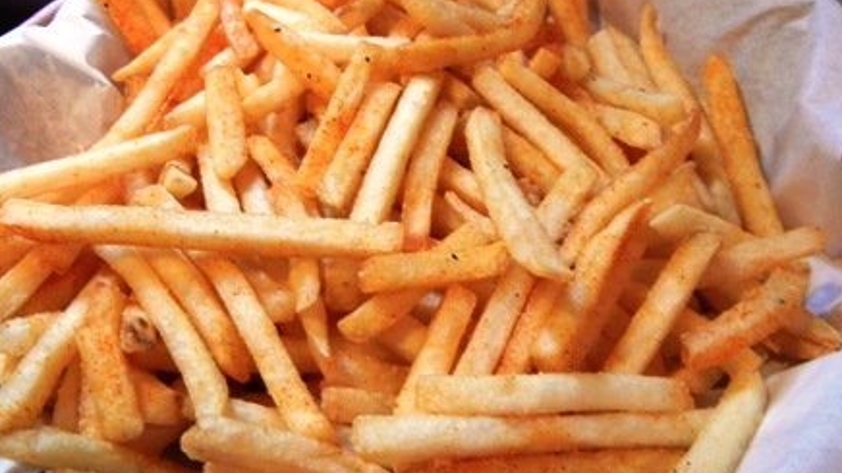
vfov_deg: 30.3
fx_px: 871
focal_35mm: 39
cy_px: 195
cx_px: 390
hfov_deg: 51.6
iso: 400
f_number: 3.5
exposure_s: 1/11
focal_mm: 5.4
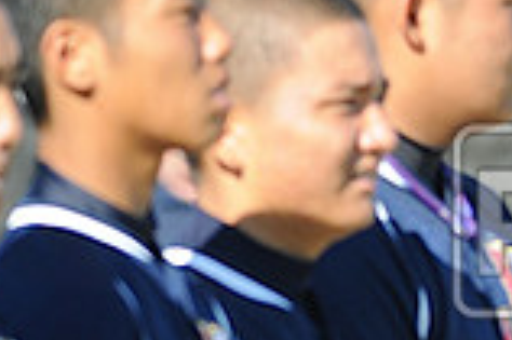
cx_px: 839
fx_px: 23399
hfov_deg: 1.3
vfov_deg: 0.8
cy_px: 244
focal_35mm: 1647
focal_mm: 300
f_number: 4
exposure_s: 1/640
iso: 200
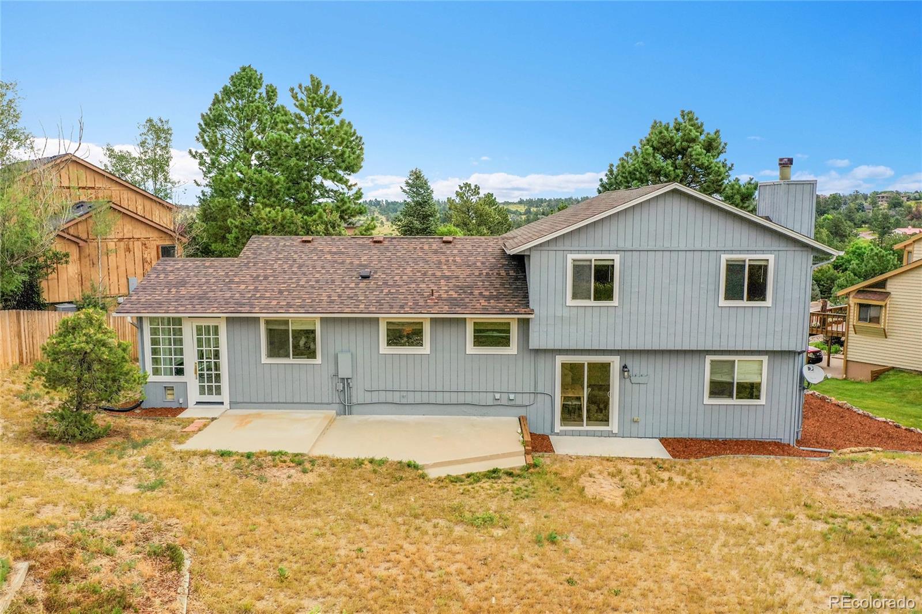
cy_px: 307
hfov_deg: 65.5
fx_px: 717
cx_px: 461
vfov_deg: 46.4
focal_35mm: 28
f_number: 5
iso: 100
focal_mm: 10.26
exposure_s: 1/240
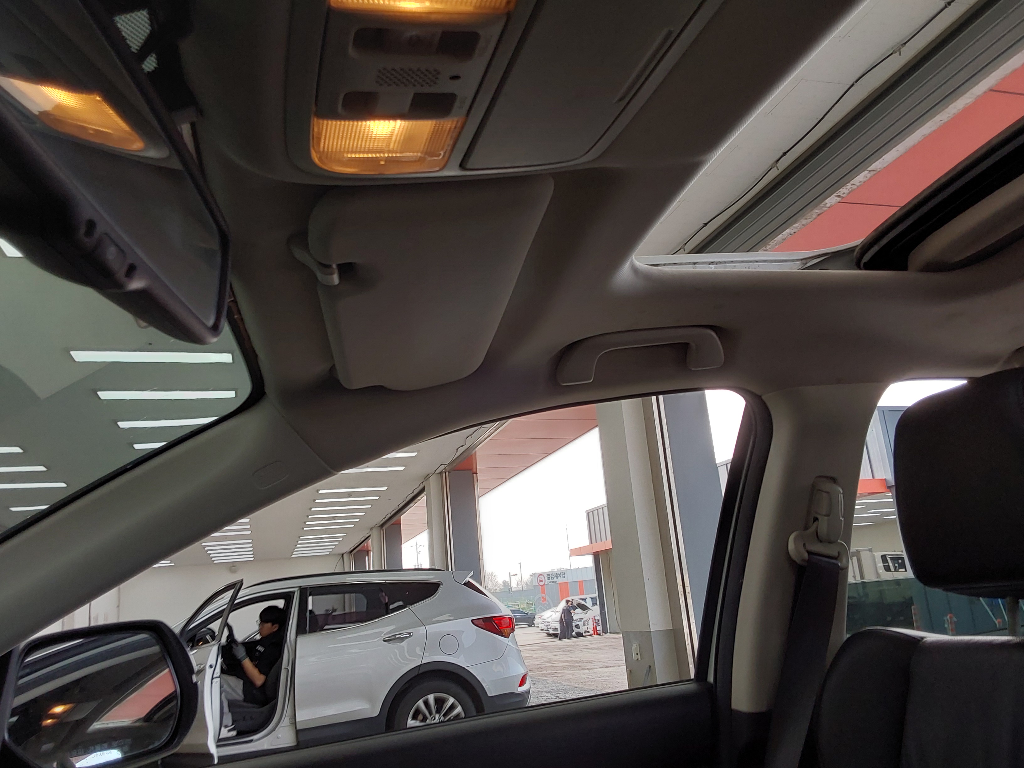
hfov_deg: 63.4
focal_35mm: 28
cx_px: 512
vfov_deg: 49.7
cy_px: 384
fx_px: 828
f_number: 1.9
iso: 50
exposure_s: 1/302
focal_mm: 2.91
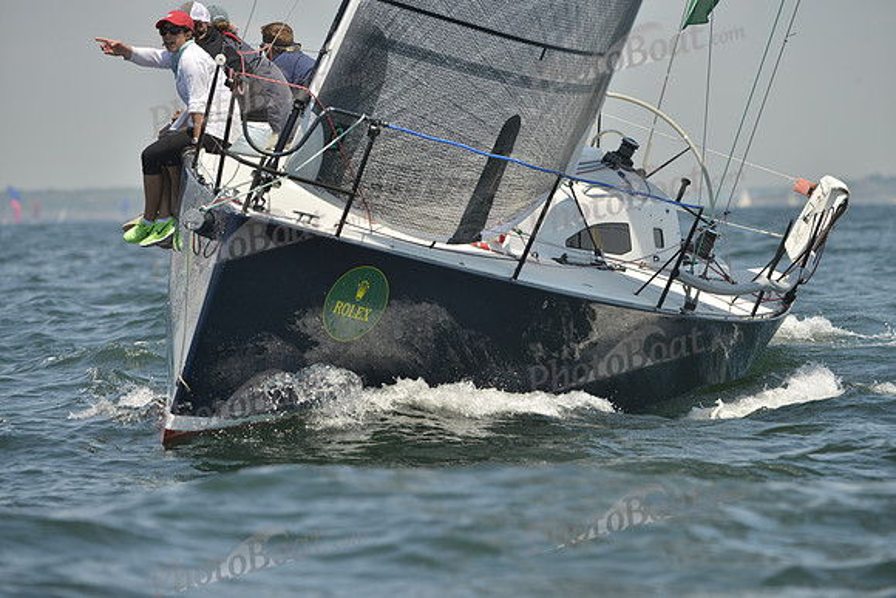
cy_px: 299
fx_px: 6970
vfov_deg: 4.9
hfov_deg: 7.4
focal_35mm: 280
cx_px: 448
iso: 280
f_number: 7.1
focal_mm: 280
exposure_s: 1/1250
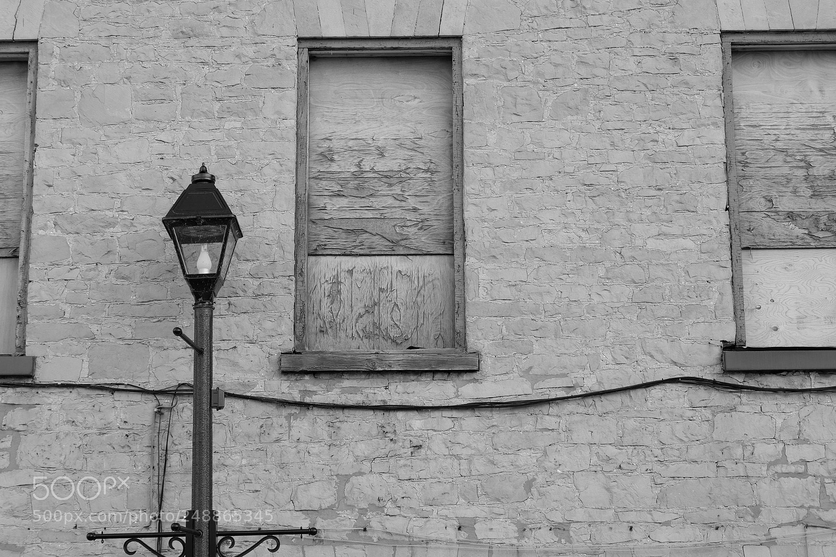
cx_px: 418
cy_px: 278
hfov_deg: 27.0
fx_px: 1741
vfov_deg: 18.2
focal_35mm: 75
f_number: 10
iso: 200
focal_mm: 50
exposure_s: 1/75
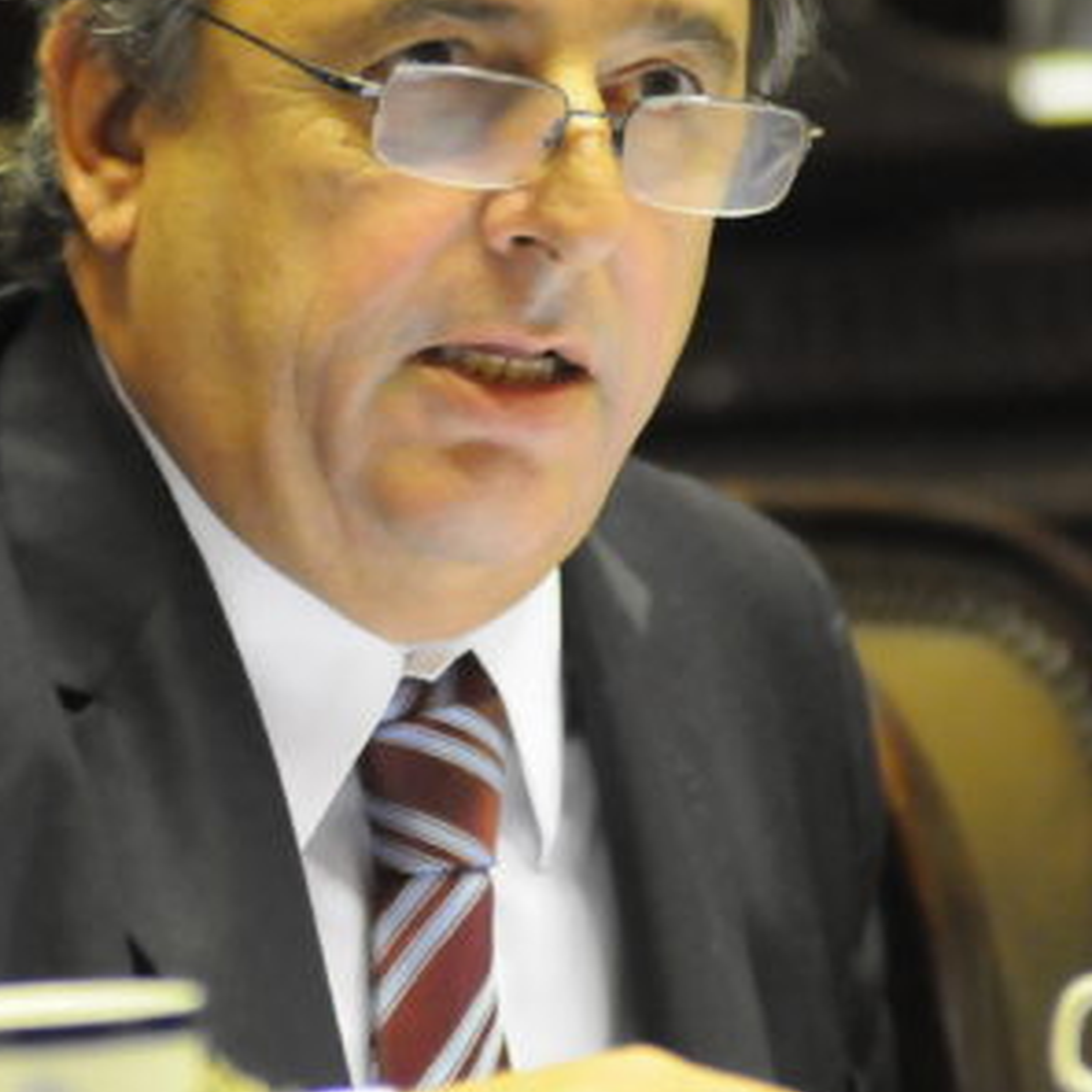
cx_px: 144
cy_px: 297
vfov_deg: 3.1
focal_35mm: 558
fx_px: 19915
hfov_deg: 3.1
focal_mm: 185
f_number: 3.2
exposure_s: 1/80
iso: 3200
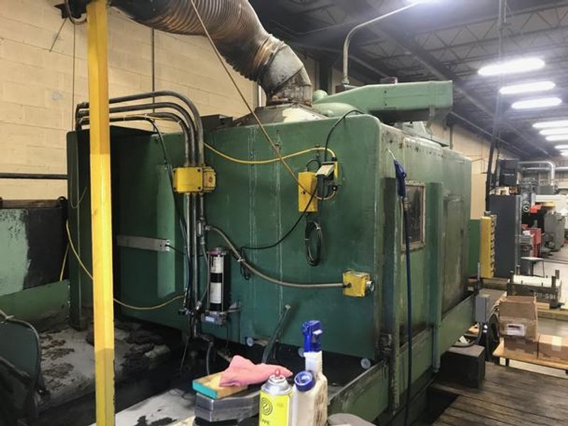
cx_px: 284
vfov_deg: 49.7
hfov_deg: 63.4
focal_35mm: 28
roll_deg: -1.2
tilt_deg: -1.0
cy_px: 213
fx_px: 459
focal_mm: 3.99
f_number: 1.8
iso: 40
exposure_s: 1/20
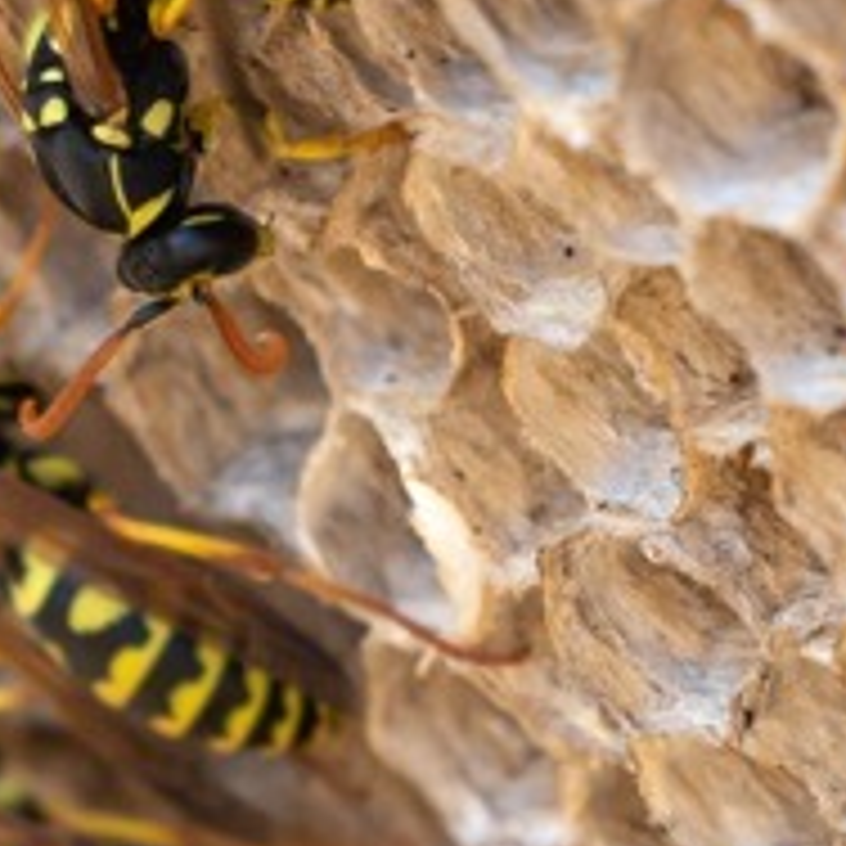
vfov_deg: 0.7
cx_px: 464
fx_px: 70038
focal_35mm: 2533
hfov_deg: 0.7
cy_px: 207
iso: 160
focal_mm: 400
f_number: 9
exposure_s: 1/125
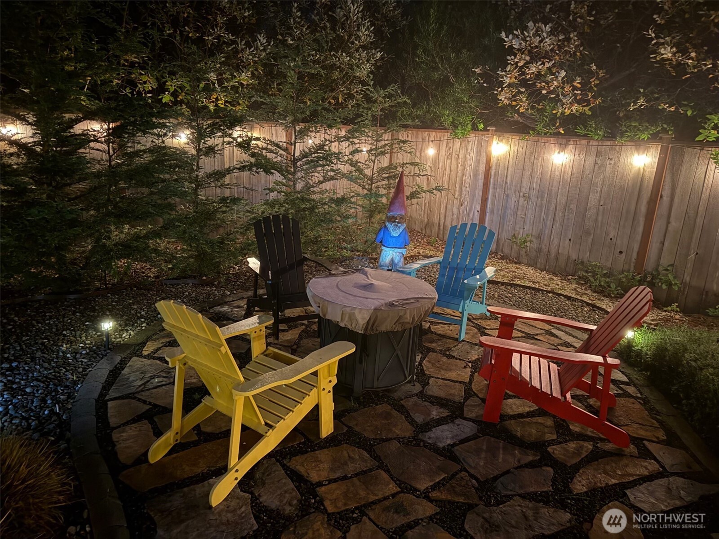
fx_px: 498
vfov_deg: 56.8
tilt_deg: -15.9
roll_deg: -3.8
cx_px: 360
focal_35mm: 24
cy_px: 270
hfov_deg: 71.6
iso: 1250
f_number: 1.78
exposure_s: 1/9
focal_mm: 6.76
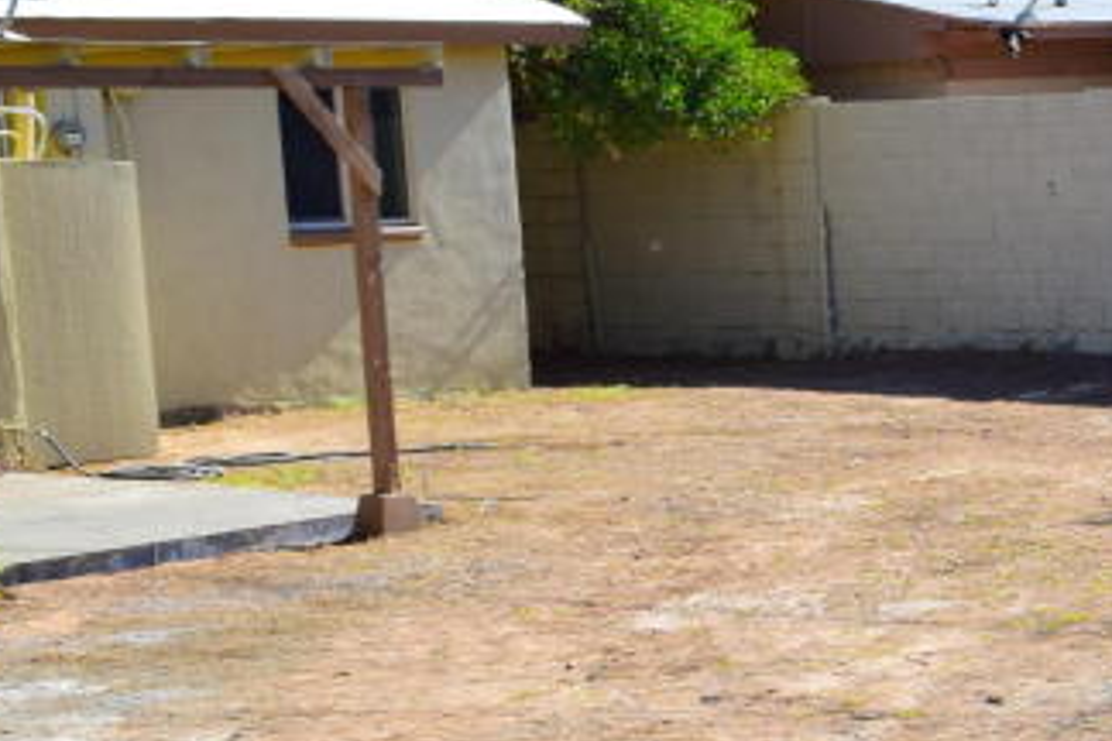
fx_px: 2965
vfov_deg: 14.0
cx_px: 1706
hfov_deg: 18.6
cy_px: 772
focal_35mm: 96
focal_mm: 18
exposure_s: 1/200
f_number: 7.1
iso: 100
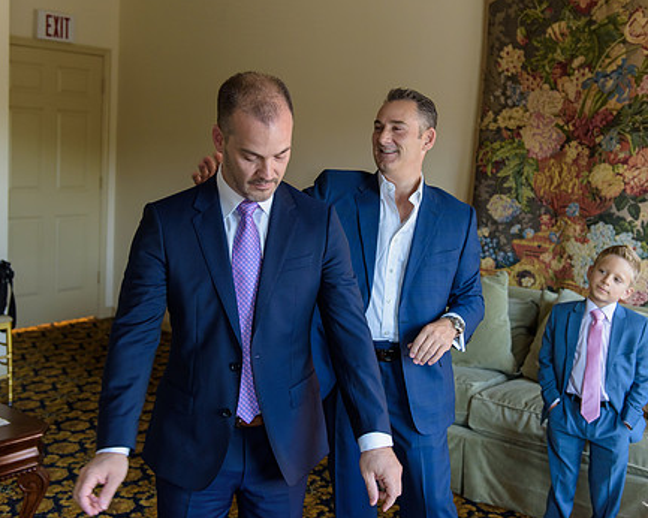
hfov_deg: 42.0
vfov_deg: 34.1
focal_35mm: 44
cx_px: 352
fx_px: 843
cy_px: 249
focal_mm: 35
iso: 640
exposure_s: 1/125
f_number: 3.2
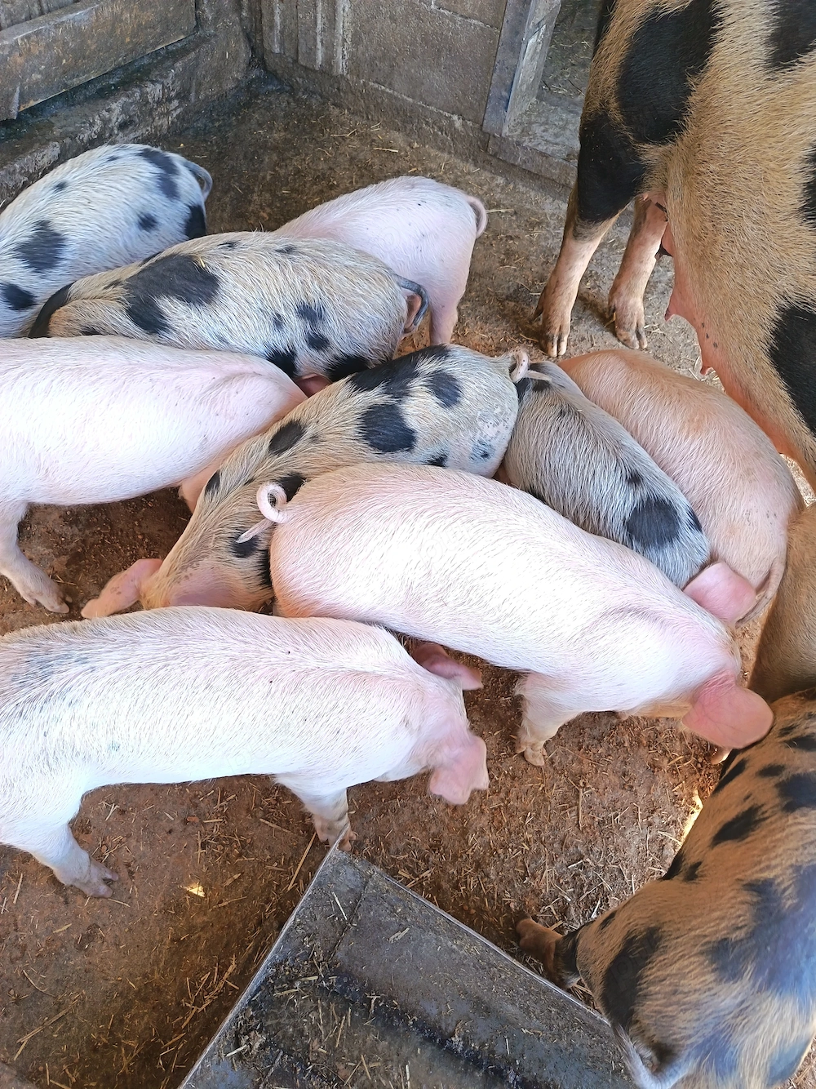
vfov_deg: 71.6
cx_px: 408
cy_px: 544
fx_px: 755
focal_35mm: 24
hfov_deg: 56.8
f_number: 1.75
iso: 462
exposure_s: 1/100
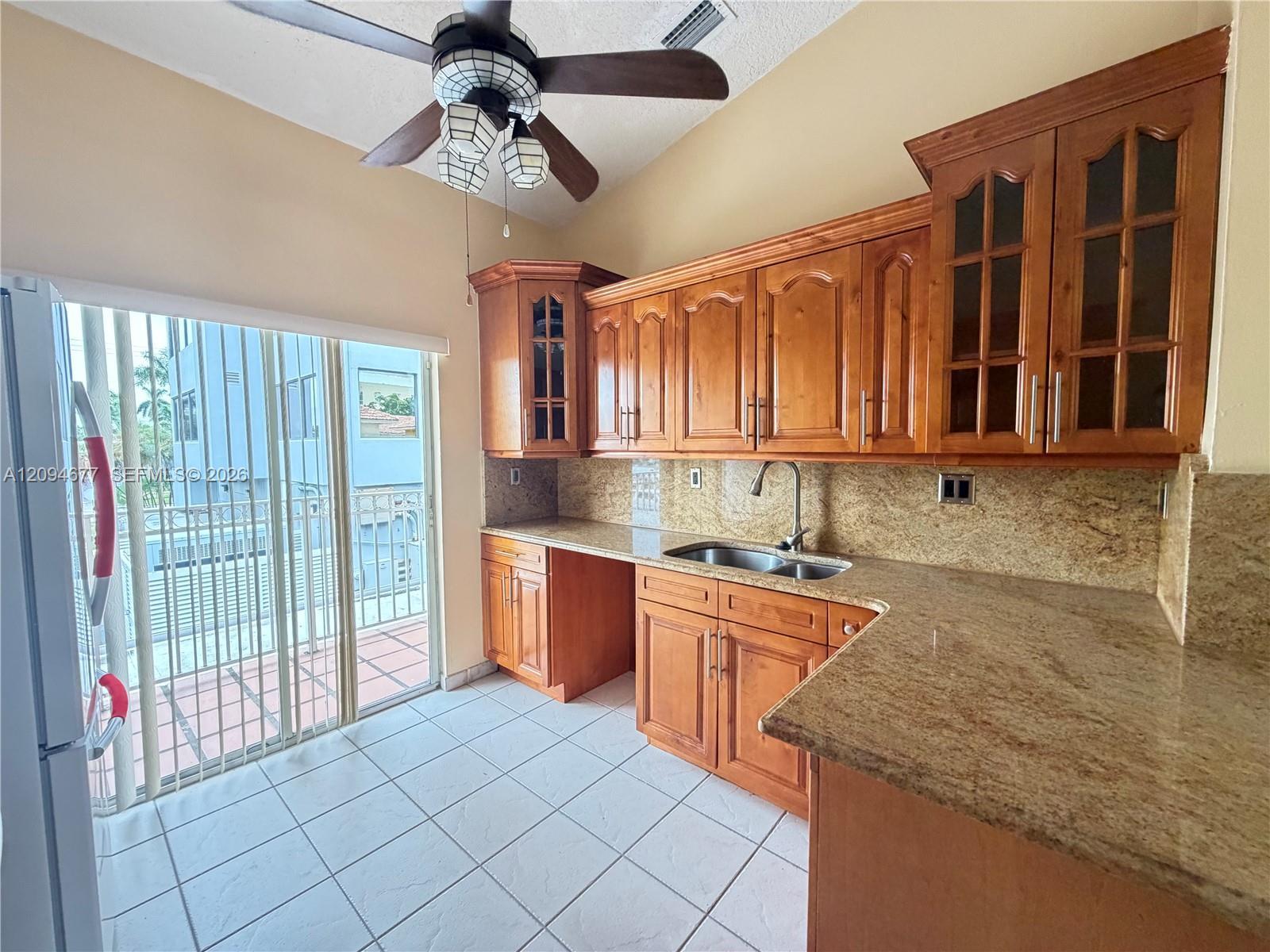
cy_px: 476
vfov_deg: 85.7
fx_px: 514
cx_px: 635
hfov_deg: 102.1
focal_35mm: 14
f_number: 2.2
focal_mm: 2.22
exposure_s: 1/60
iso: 500
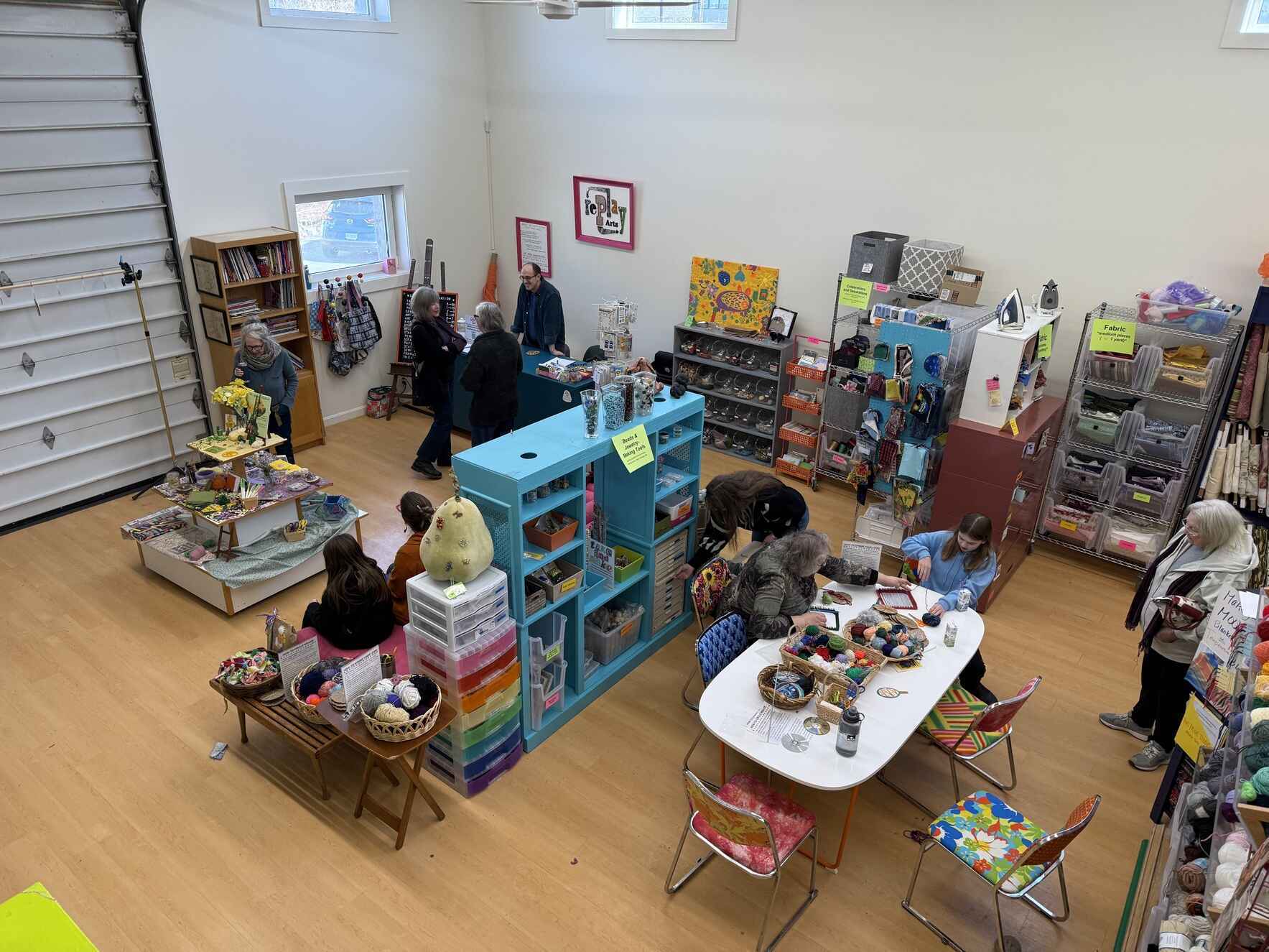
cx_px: 634
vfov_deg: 56.8
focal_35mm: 24
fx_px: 880
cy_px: 476
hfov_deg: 71.6
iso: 100
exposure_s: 1/147
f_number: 1.78
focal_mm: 6.76
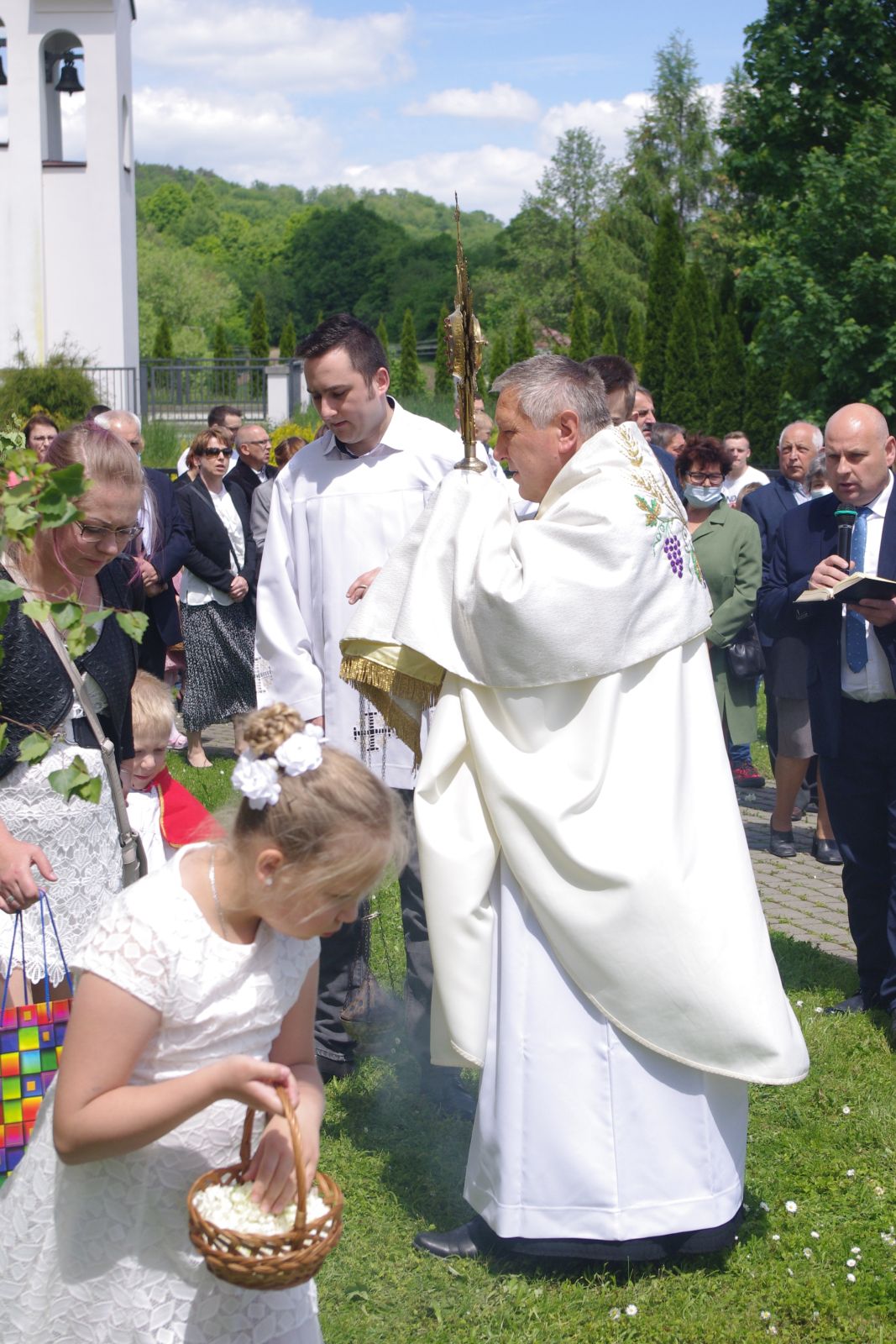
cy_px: 672
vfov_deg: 35.1
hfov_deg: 23.8
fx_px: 2127
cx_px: 448
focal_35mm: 57
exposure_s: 1/1000
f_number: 6.7
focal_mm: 37.5
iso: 400
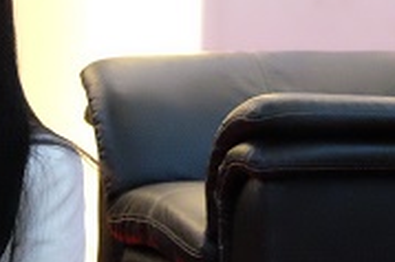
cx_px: -353
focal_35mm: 371
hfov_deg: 5.5
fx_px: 4067
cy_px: 270
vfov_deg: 3.7
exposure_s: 1/100
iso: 6400
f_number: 4
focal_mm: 55
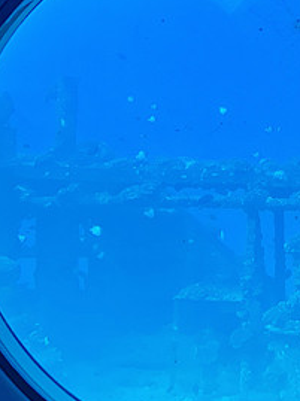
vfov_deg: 22.5
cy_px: 182
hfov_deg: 16.8
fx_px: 1008
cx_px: 235
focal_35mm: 87
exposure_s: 1/122
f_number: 2.4
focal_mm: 6
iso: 100
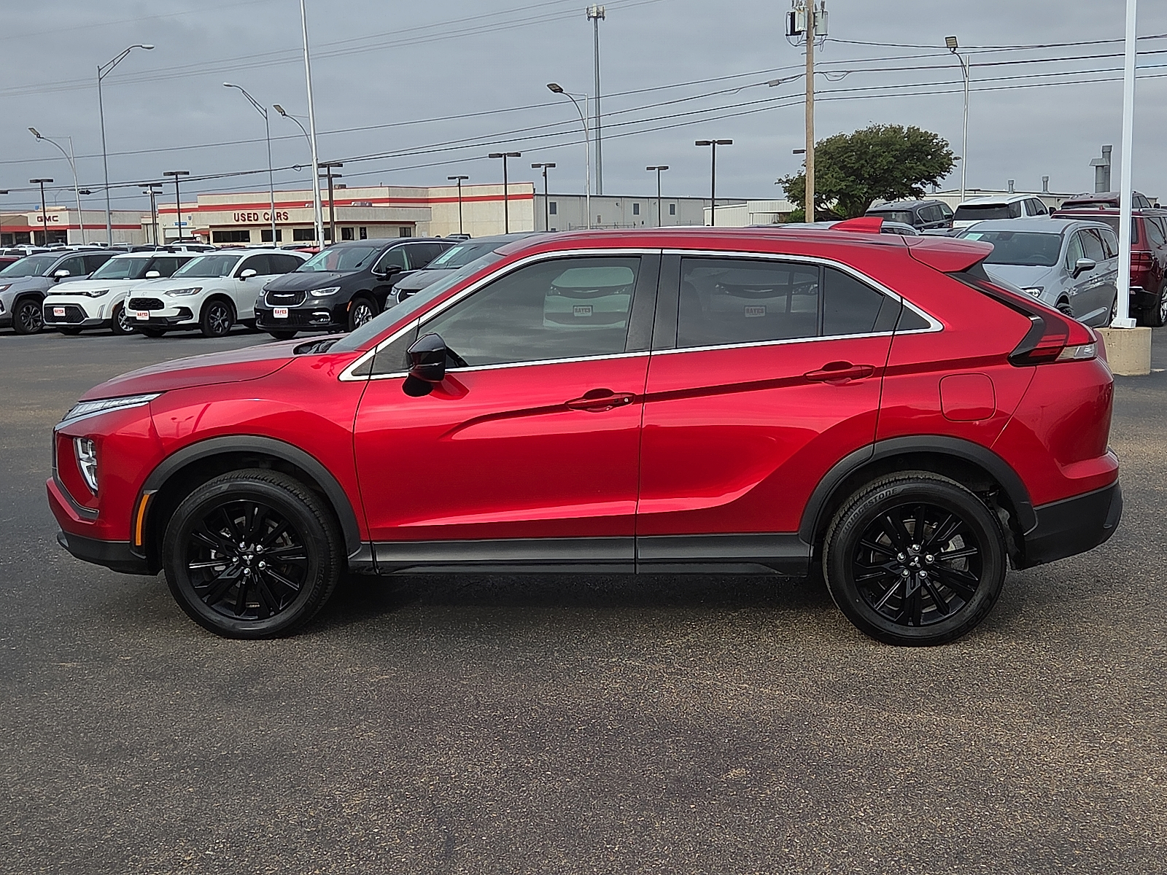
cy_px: 438
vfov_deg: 32.9
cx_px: 584
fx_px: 1483
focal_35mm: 44
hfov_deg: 42.9
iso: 76
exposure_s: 1/5000
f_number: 1.8
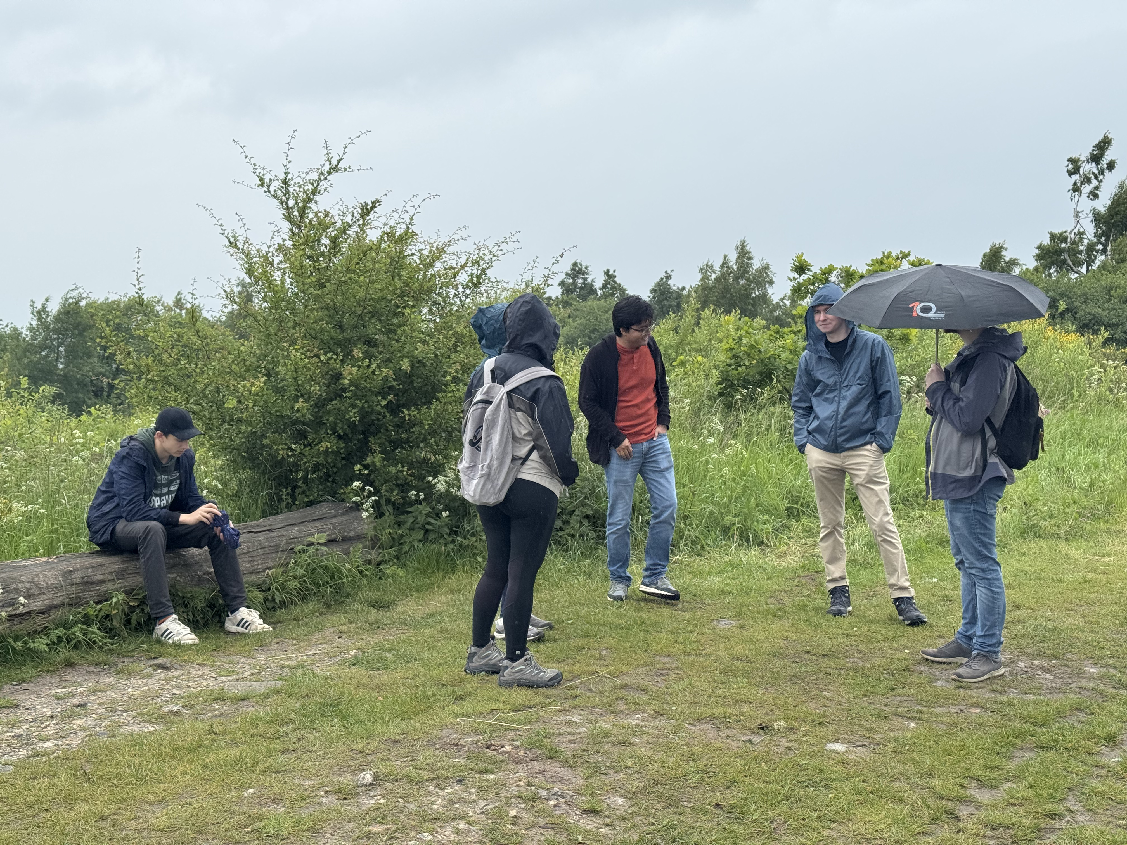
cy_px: 422
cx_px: 564
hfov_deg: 39.7
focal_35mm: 48
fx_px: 1563
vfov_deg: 30.3
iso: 64
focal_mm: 6.8
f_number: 1.8
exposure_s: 1/1395
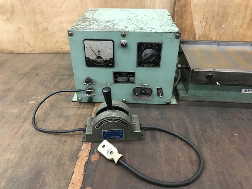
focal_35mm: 28
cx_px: 126
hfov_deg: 63.4
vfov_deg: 49.7
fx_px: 204
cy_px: 94
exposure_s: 1/15
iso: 80
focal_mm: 3.99
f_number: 1.8
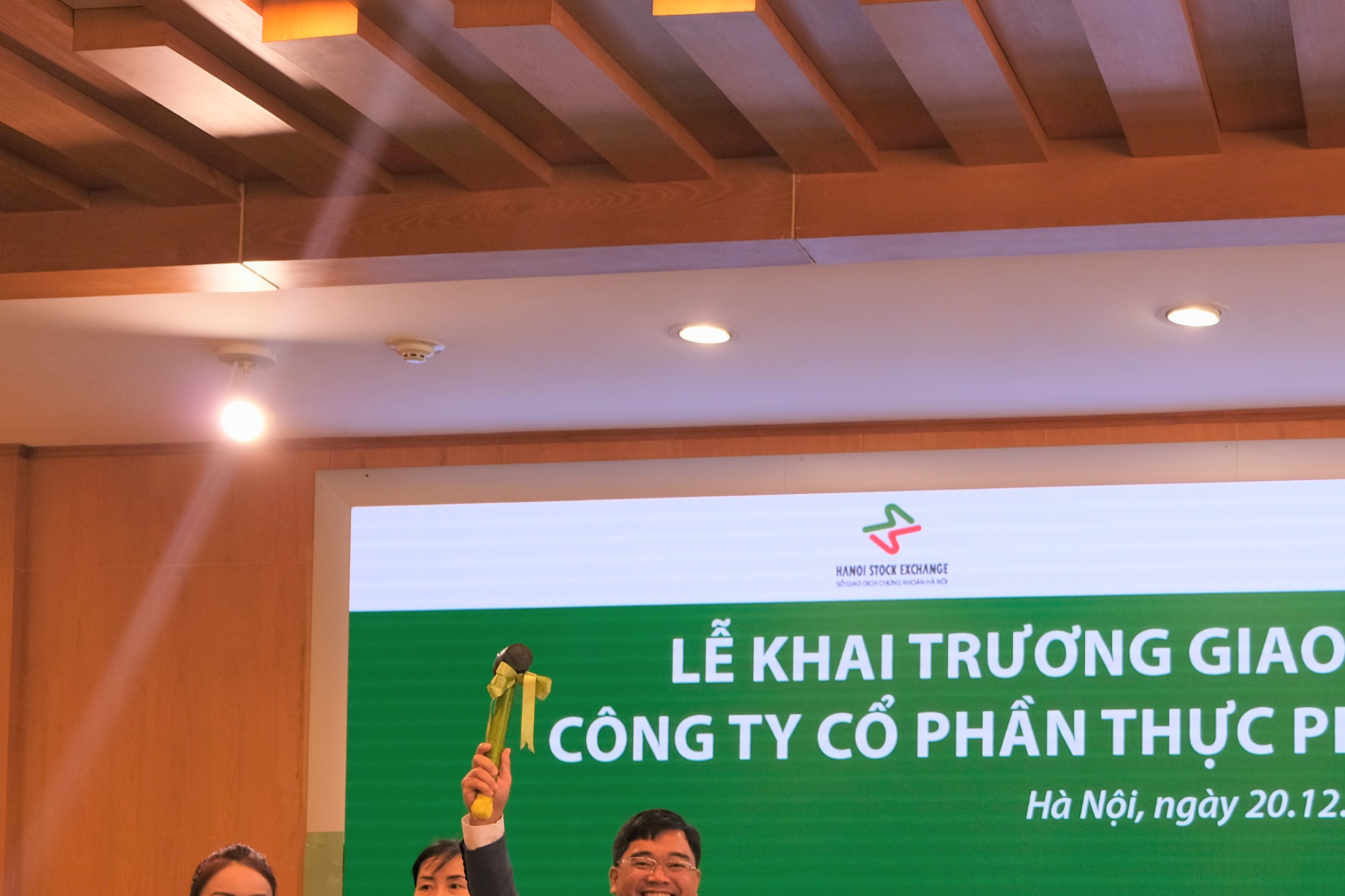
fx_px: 2167
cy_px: 887
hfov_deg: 33.4
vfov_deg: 22.5
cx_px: 1089
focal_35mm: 58
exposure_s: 1/75
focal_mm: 19.6
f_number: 3.2
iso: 320
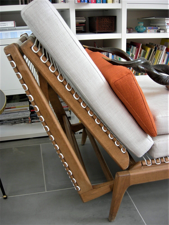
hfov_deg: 39.7
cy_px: 112
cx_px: 84
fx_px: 234
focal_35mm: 36
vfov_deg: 51.4
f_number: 2.7
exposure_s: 1/22.5
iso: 64
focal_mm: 7.5
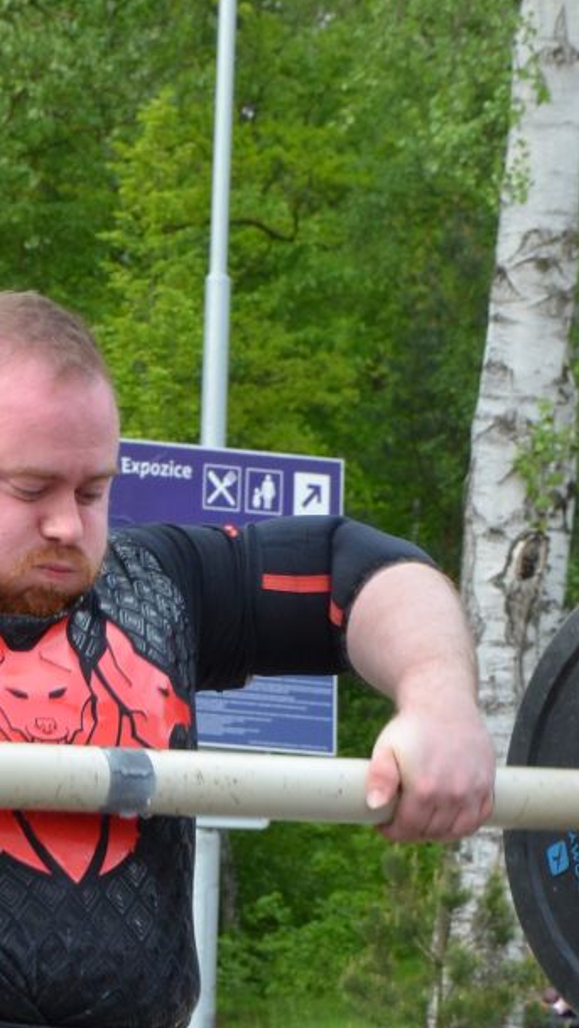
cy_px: 927
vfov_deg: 12.1
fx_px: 4799
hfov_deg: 6.9
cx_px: -61
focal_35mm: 176
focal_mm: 38
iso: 500
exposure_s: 1/250
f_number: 8
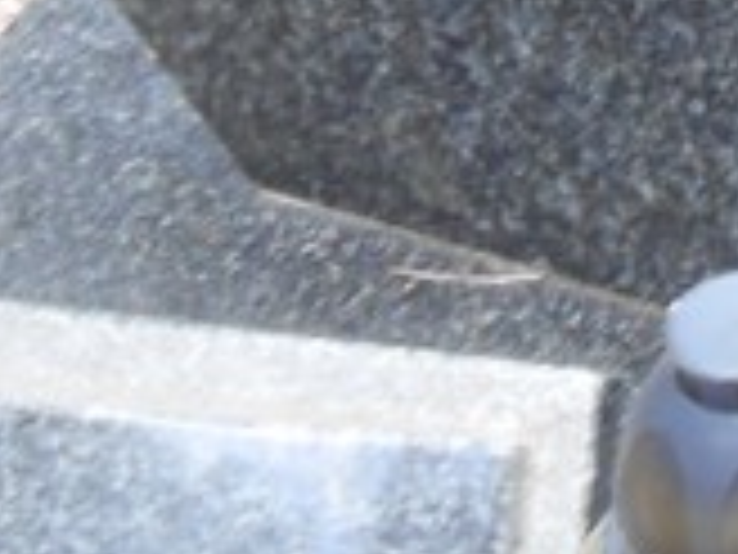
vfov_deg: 6.8
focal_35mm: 215
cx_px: 1426
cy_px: -275
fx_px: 4584
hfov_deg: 8.7
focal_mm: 7.7
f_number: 4.2
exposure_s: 1/30
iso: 140
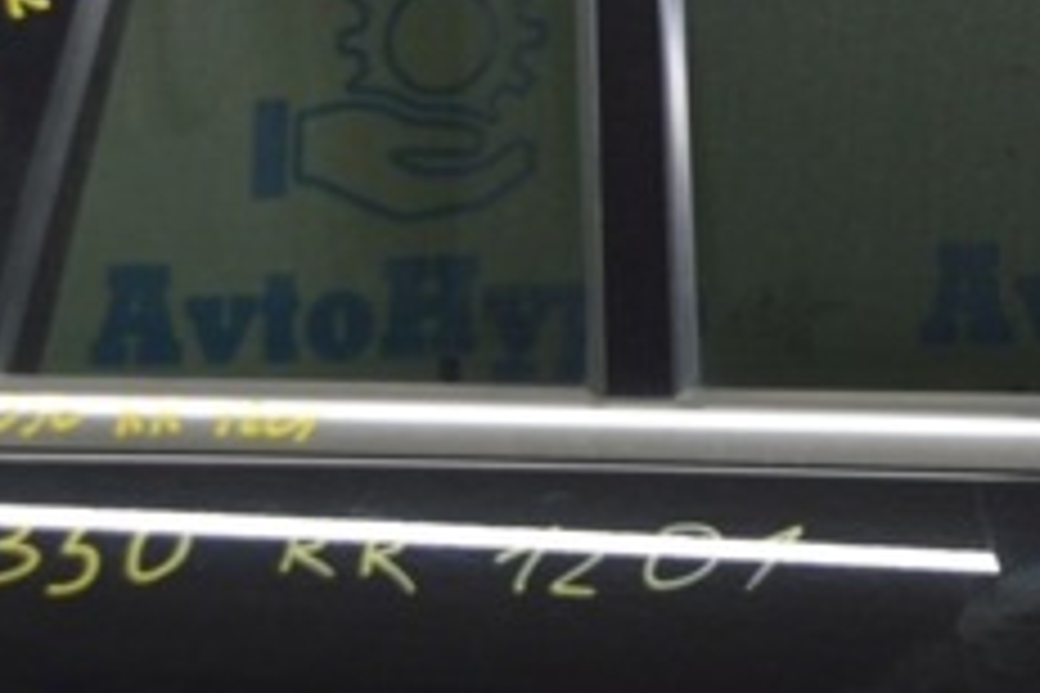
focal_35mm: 141
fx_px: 4073
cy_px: -38
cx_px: 1252
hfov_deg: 14.1
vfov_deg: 9.6
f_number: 5.6
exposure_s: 1/25
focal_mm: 34
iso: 400
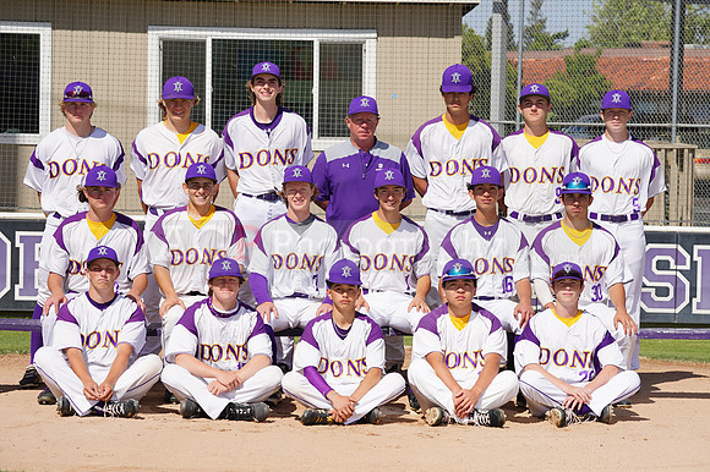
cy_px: 236
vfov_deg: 11.1
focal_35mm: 123
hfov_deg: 16.7
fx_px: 2424
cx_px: 355
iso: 100
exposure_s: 1/250
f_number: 11
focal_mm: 123
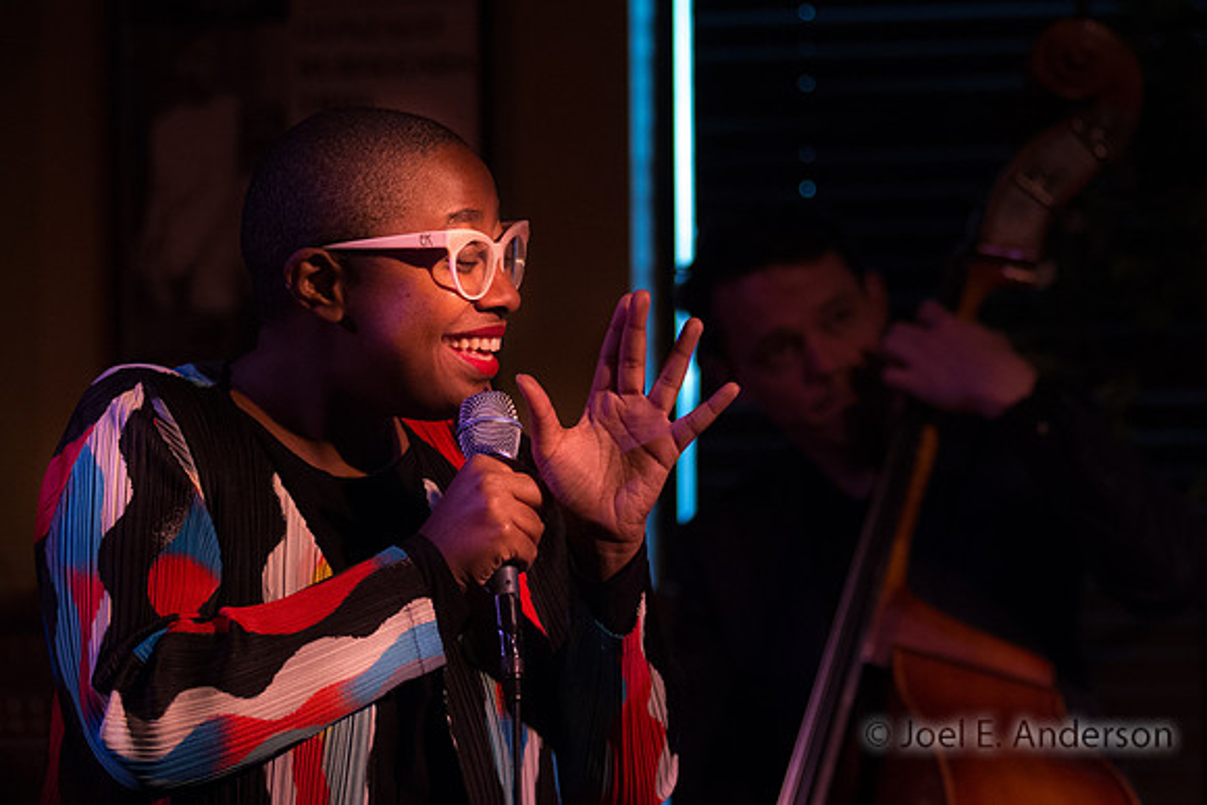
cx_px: 422
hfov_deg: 13.9
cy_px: 403
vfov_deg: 9.3
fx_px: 4957
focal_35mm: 148
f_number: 2.8
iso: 6400
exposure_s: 1/160
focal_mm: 100
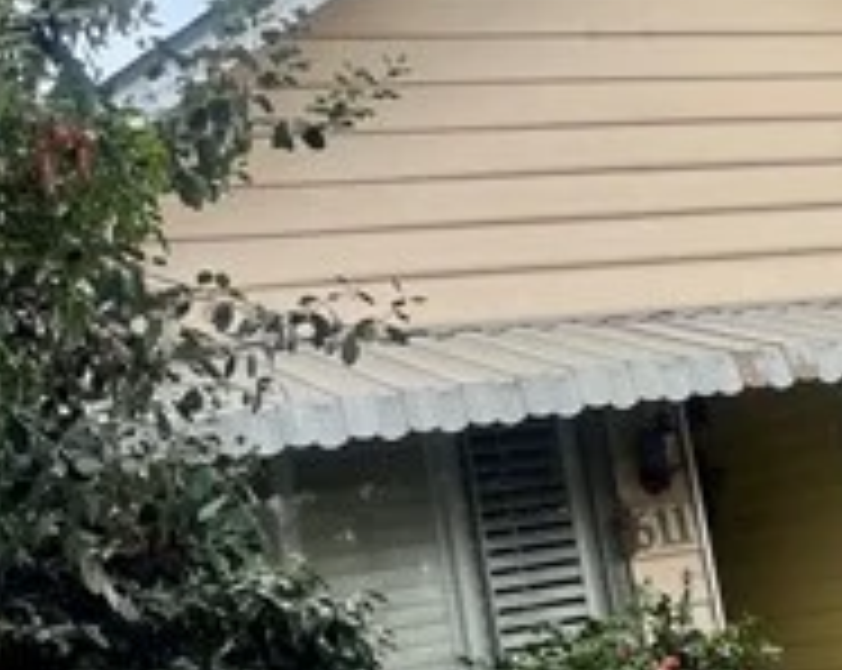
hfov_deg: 22.0
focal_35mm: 87
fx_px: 2165
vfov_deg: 17.5
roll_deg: +9.7
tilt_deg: +13.6
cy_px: 144
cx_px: 392
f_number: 1.6
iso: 50
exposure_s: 1/1309
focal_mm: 5.1
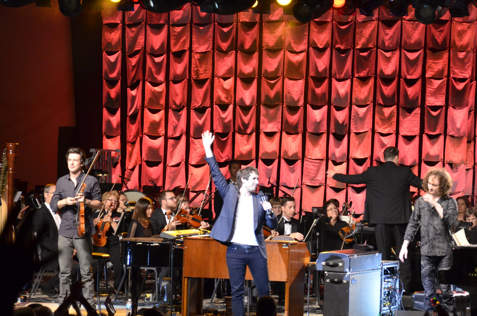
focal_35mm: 206
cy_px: 188
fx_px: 2719
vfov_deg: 6.6
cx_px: 299
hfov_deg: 10.0
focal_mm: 105
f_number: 5.6
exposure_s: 1/100
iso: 1600
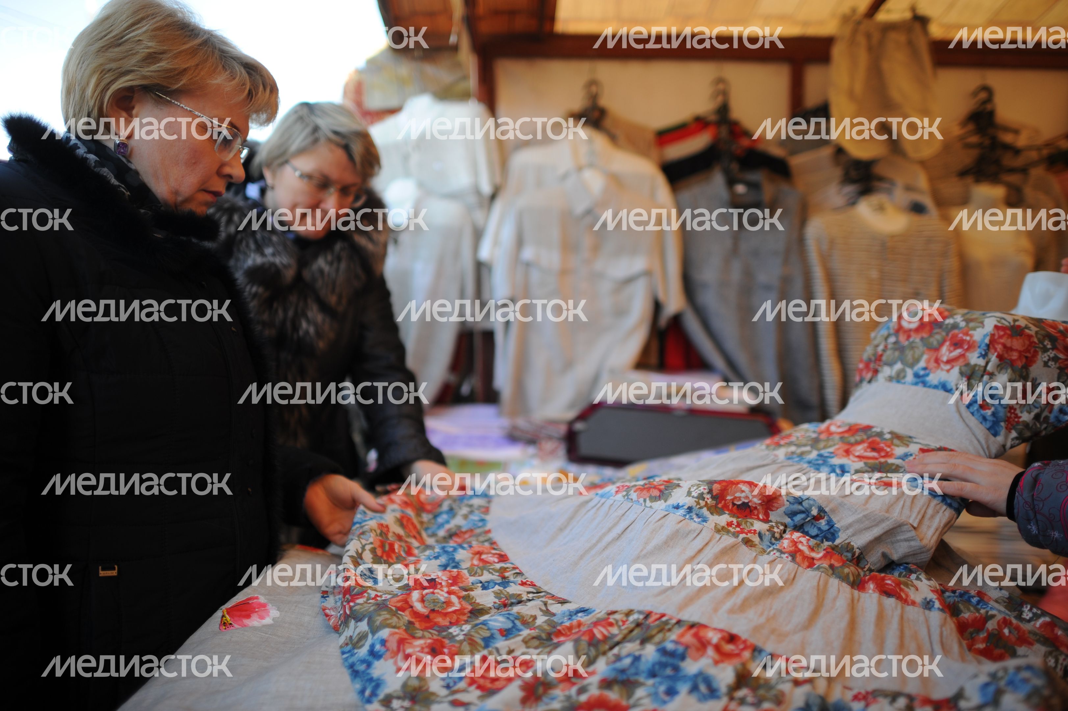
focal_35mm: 24
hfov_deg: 73.8
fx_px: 712
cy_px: 356
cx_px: 534
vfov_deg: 53.1
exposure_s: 1/1000
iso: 250
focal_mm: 24
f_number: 1.4
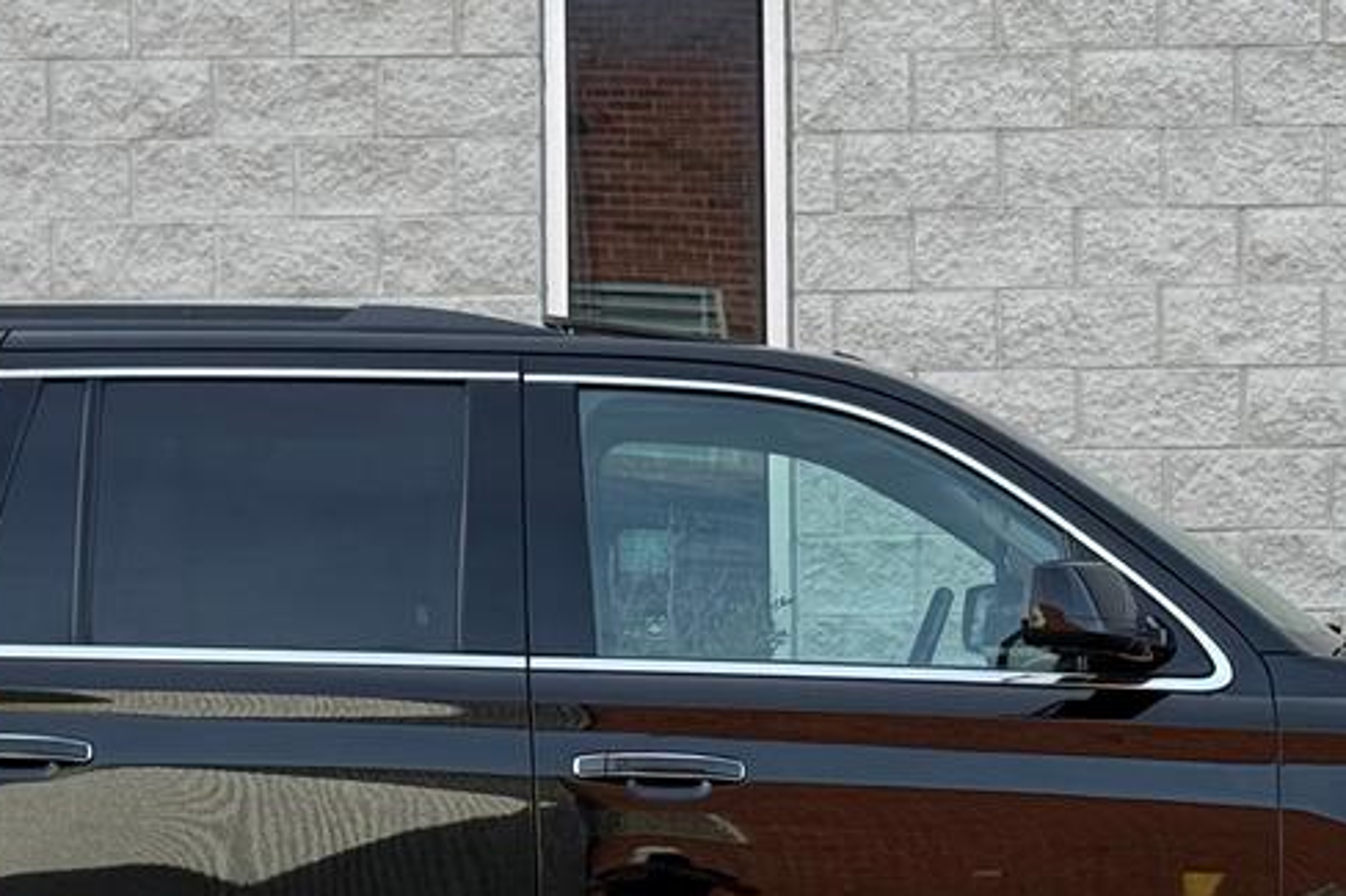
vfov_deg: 10.5
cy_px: 546
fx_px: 4896
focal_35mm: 131
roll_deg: +1.4
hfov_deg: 15.7
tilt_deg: +1.1
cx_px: 623
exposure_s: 1/875
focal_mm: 6.76
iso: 64
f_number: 1.78
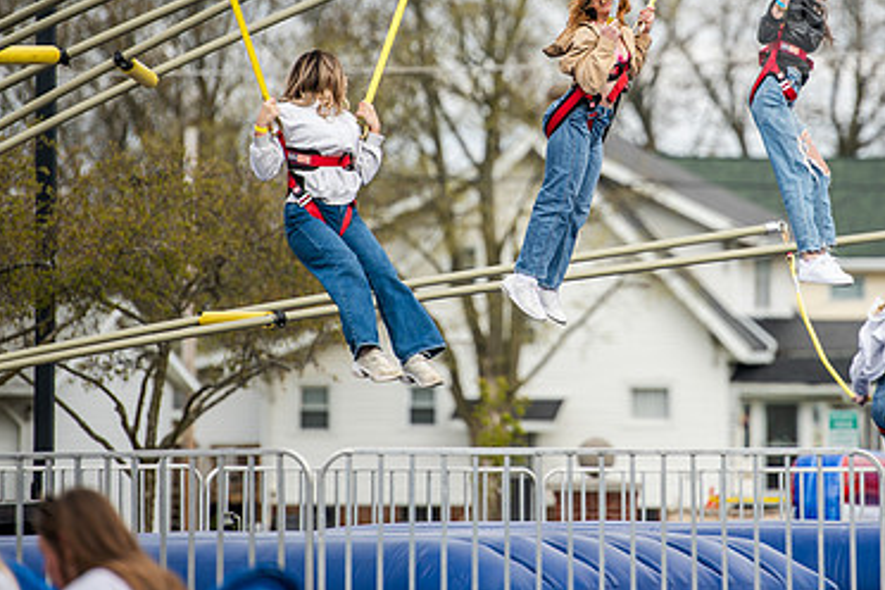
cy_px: 163
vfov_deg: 4.4
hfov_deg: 6.6
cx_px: 590
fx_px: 7669
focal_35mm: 312
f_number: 3.2
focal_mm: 200
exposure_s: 1/800
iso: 100
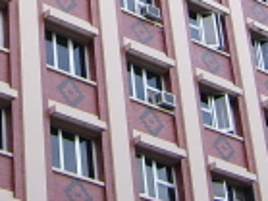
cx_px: 4
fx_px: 1067
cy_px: -139
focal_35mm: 138
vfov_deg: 10.2
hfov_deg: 14.1
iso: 100
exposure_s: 1/71
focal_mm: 5.95
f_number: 2.8
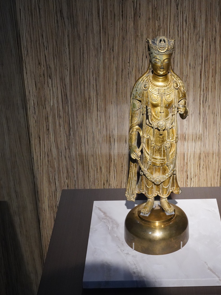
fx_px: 570
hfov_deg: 21.8
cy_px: 149
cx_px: 160
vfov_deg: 29.0
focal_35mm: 67
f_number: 13
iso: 6400
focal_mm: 46
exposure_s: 1/100
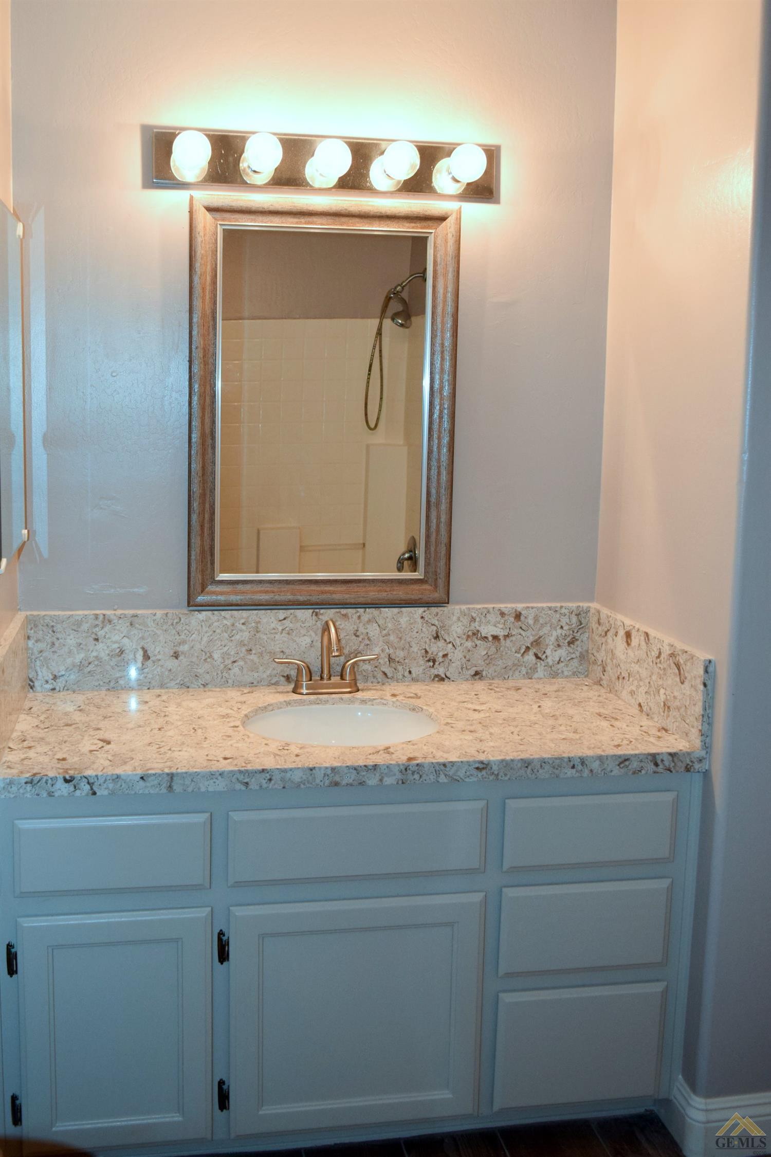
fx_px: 964
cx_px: 386
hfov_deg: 43.6
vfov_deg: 61.9
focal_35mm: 30
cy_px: 578
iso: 800
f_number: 5
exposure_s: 1/100
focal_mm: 20
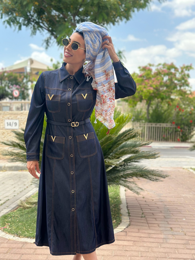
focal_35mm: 48
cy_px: 130
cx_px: 98
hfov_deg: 30.3
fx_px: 361
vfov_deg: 39.7
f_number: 1.78
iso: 80
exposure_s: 1/1815
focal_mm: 6.86
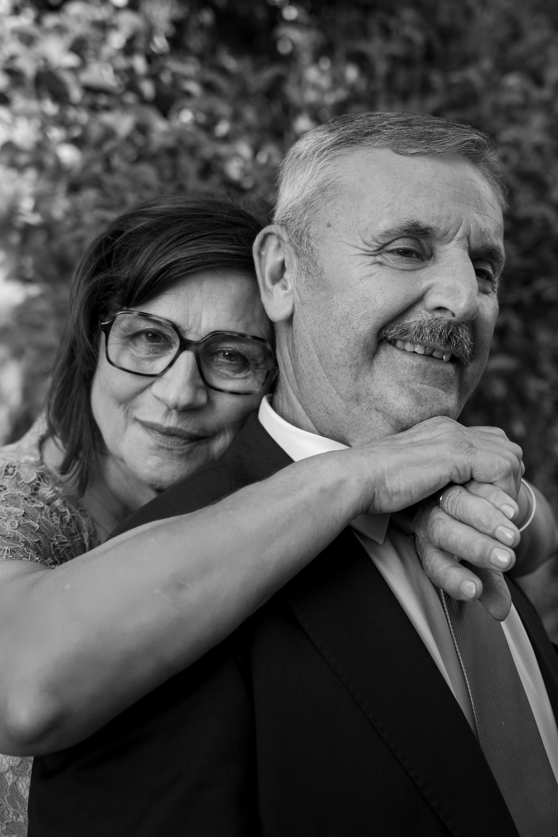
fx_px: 953
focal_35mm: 41
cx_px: 279
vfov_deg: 47.4
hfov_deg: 32.6
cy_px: 418
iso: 200
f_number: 3.2
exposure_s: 1/250
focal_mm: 41
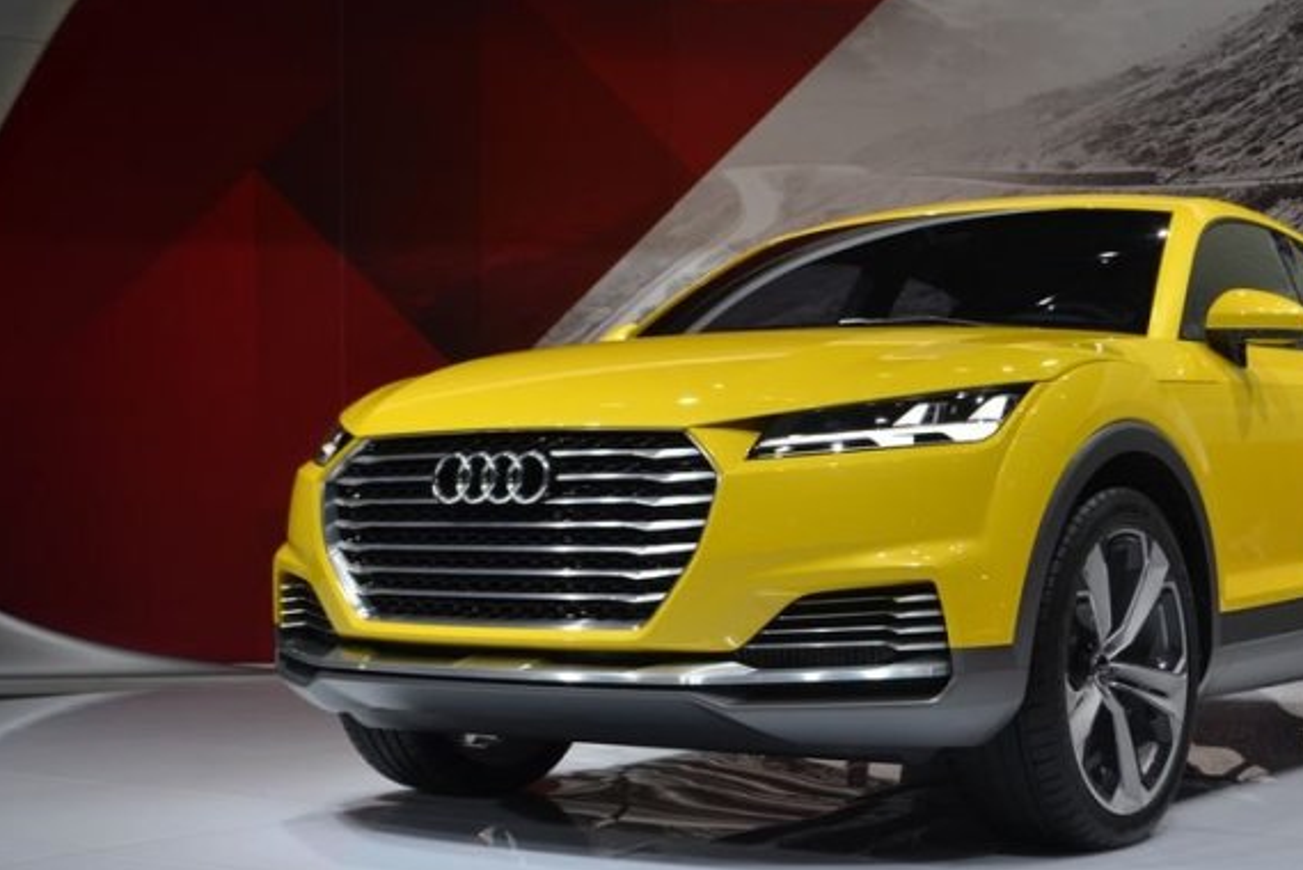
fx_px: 2136
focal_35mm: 59
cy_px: 587
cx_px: 783
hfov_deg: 33.8
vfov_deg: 22.9
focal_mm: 28
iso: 220
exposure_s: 1/125
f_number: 5.6
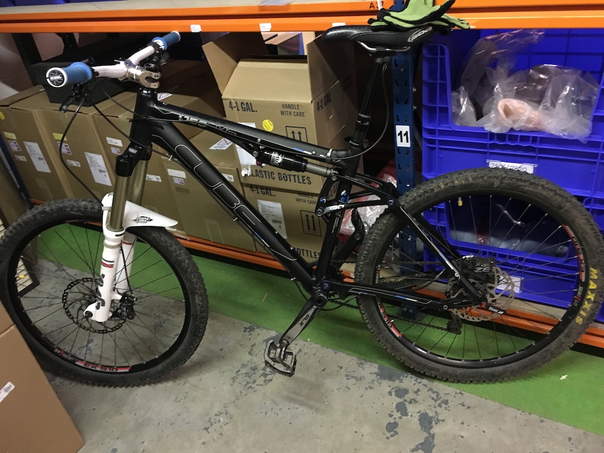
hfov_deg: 61.7
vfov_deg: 48.2
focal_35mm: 29
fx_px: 506
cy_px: 226
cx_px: 302
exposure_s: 1/17
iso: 400
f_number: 2.2
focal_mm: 4.15
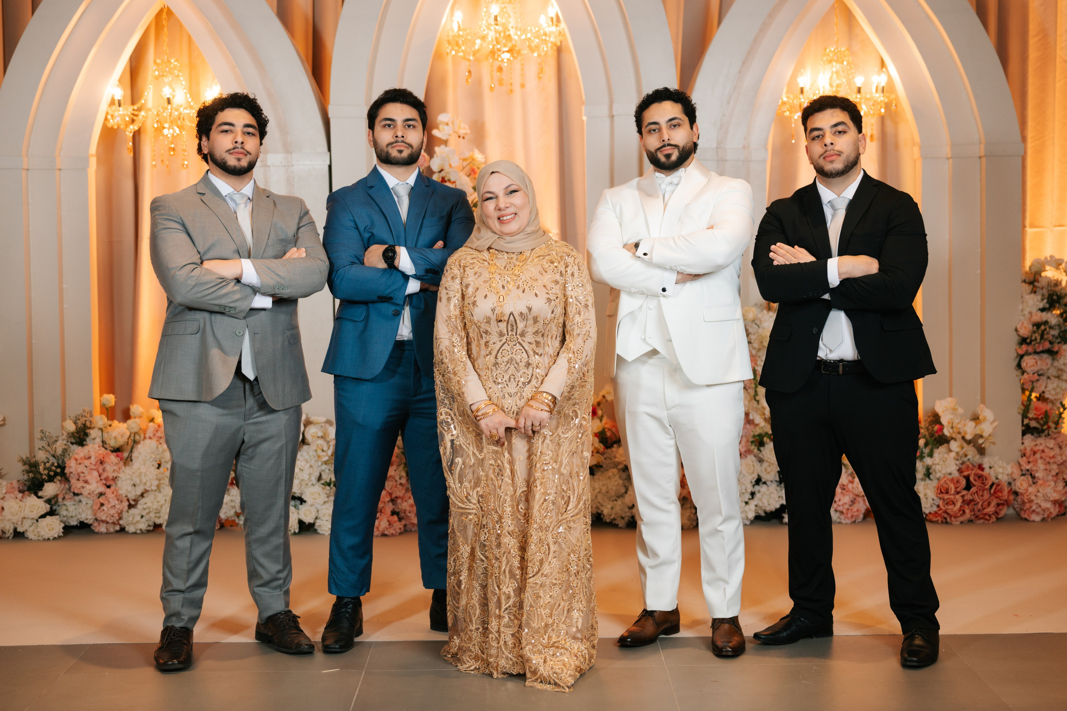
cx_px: 532
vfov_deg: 24.1
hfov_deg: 35.5
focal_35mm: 56
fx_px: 1667
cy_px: 355
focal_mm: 56
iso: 400
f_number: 2.8
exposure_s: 1/200
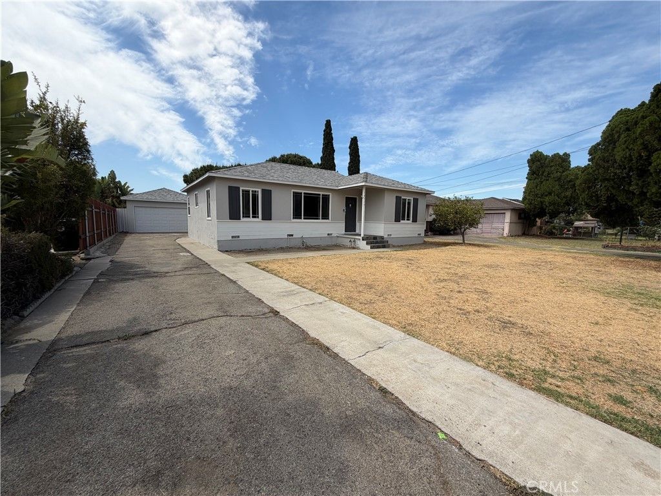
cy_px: 248
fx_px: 267
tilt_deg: -6.6
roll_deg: +0.0
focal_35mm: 14
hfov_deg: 102.1
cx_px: 330
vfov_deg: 85.7
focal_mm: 2.22
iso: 20
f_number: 2.2
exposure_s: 1/914
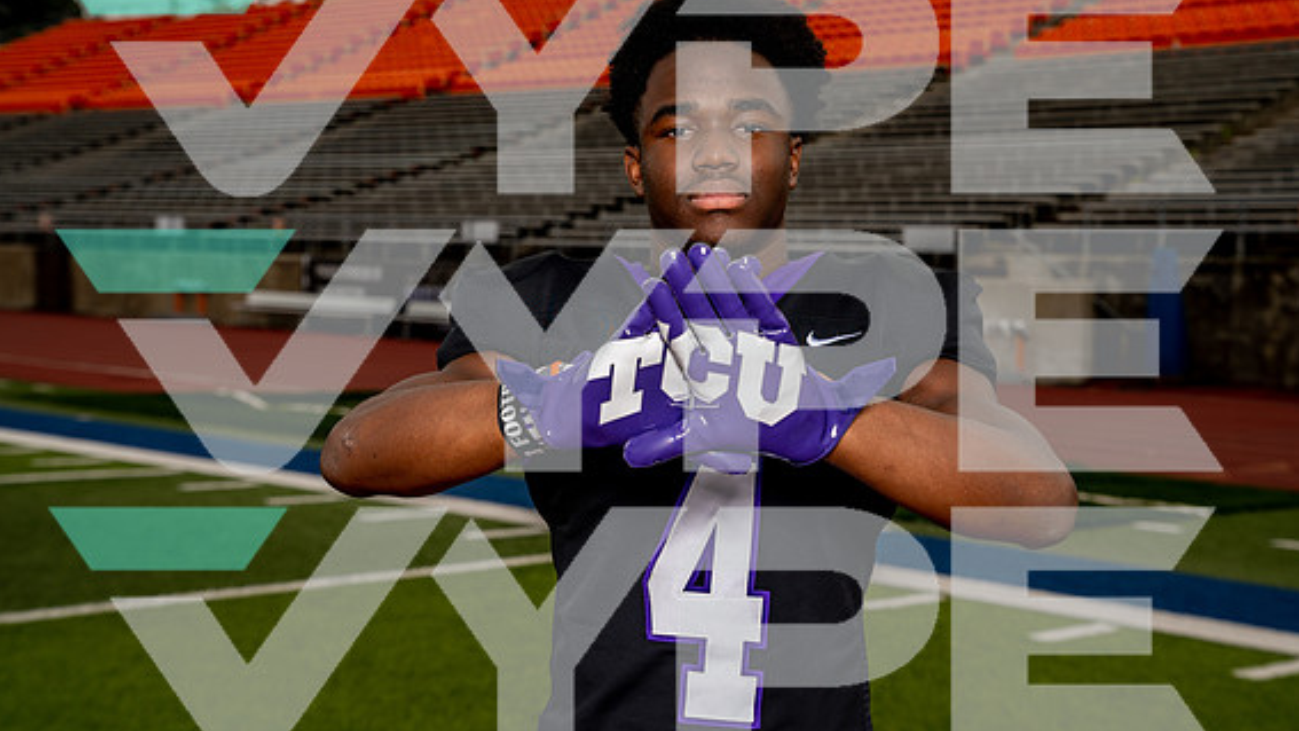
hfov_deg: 35.4
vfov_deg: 20.4
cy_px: 352
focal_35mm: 59
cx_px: 639
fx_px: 2032
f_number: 5.6
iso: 100
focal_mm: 55
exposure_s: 1/200
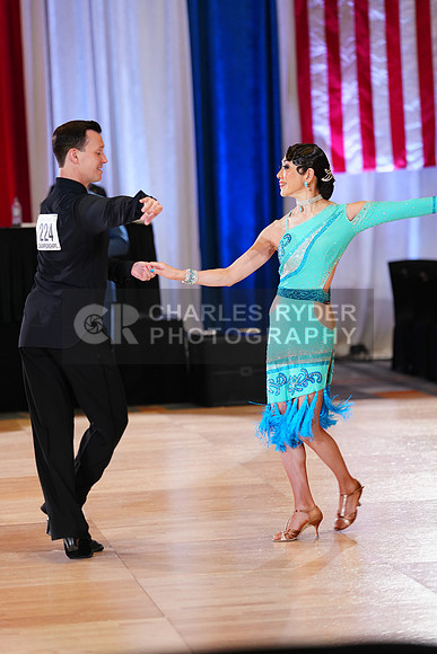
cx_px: 218
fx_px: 2456
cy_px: 327
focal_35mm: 135
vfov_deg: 15.2
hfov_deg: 10.2
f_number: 2.8
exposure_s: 1/320
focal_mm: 135
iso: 1600
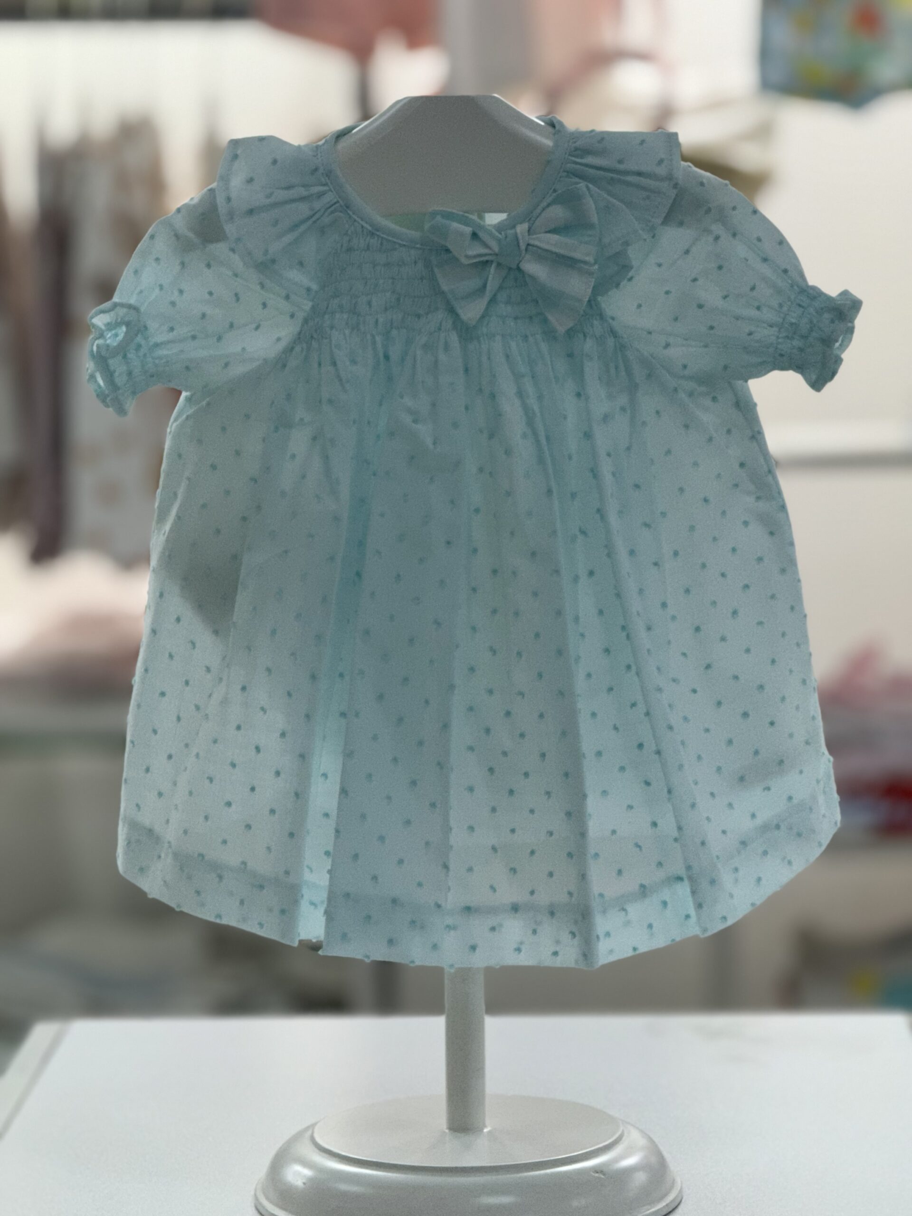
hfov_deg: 12.3
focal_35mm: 120
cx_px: 456
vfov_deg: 16.4
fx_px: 4215
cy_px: 608
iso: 100
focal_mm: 15.66
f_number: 2.8
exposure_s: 1/100
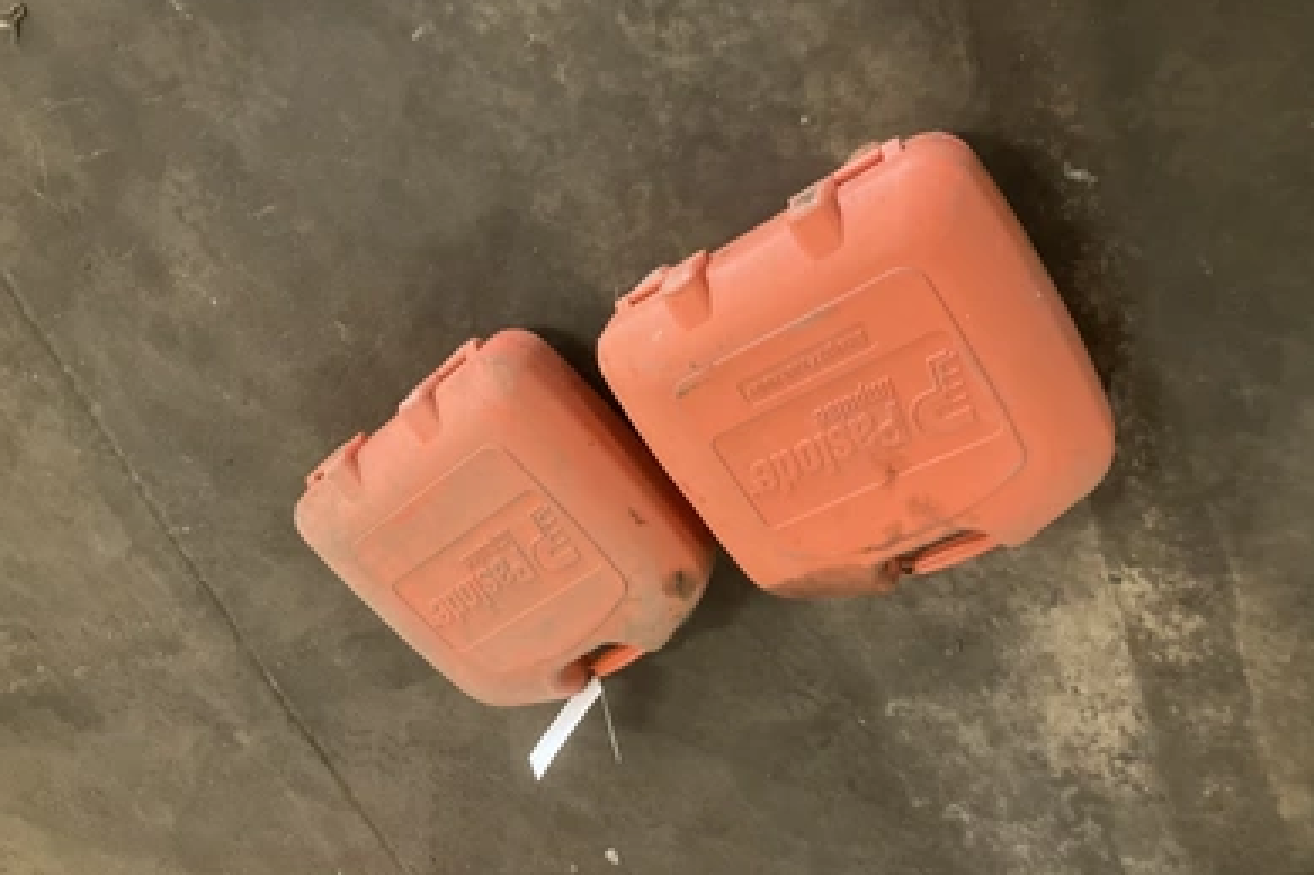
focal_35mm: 31
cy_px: 470
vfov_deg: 42.3
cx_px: 669
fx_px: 1131
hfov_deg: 60.3
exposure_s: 1/60
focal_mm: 3
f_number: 1.8
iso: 250
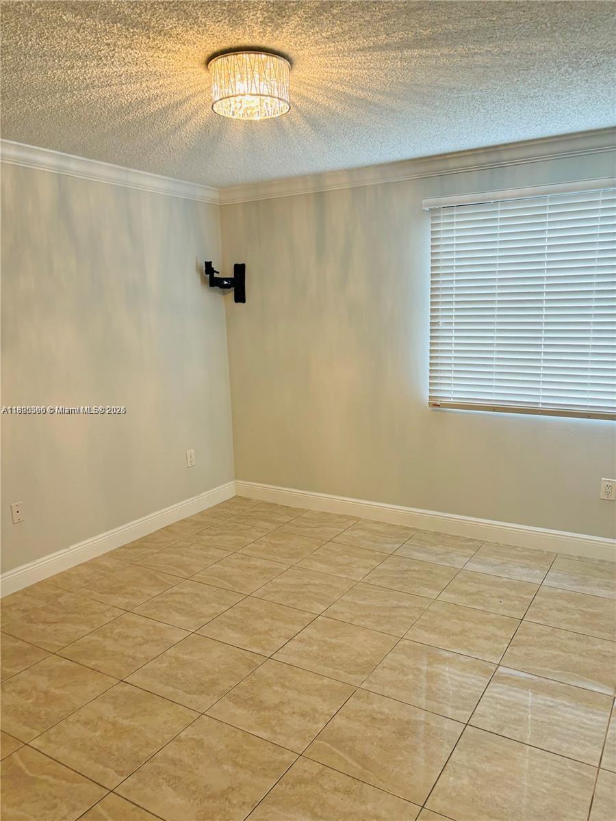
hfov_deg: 53.1
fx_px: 617
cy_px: 410
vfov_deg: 67.3
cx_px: 308
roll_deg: +1.8
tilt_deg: -9.0
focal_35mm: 26
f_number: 1.6
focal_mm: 5.96
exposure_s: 1/60
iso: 100
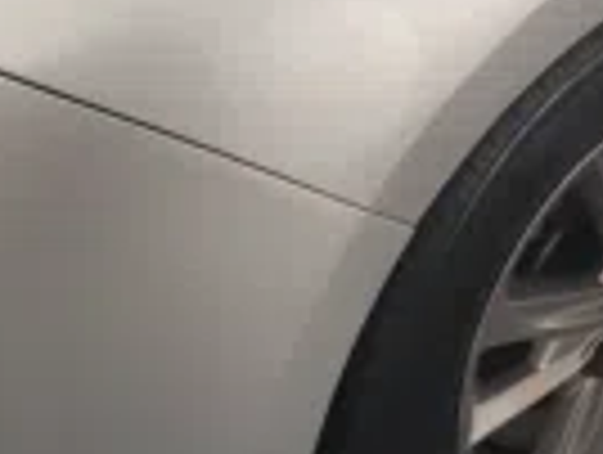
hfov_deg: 15.5
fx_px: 2164
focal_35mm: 124
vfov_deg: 11.4
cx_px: 616
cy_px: -252
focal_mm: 4.3
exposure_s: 1/50
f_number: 1.5
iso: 400
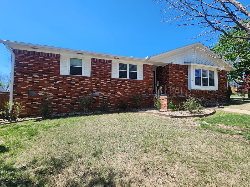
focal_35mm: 14
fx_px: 101
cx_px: 128
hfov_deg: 102.1
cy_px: 97
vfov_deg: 85.6
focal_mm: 2.2
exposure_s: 1/1036
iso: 50
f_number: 2.2
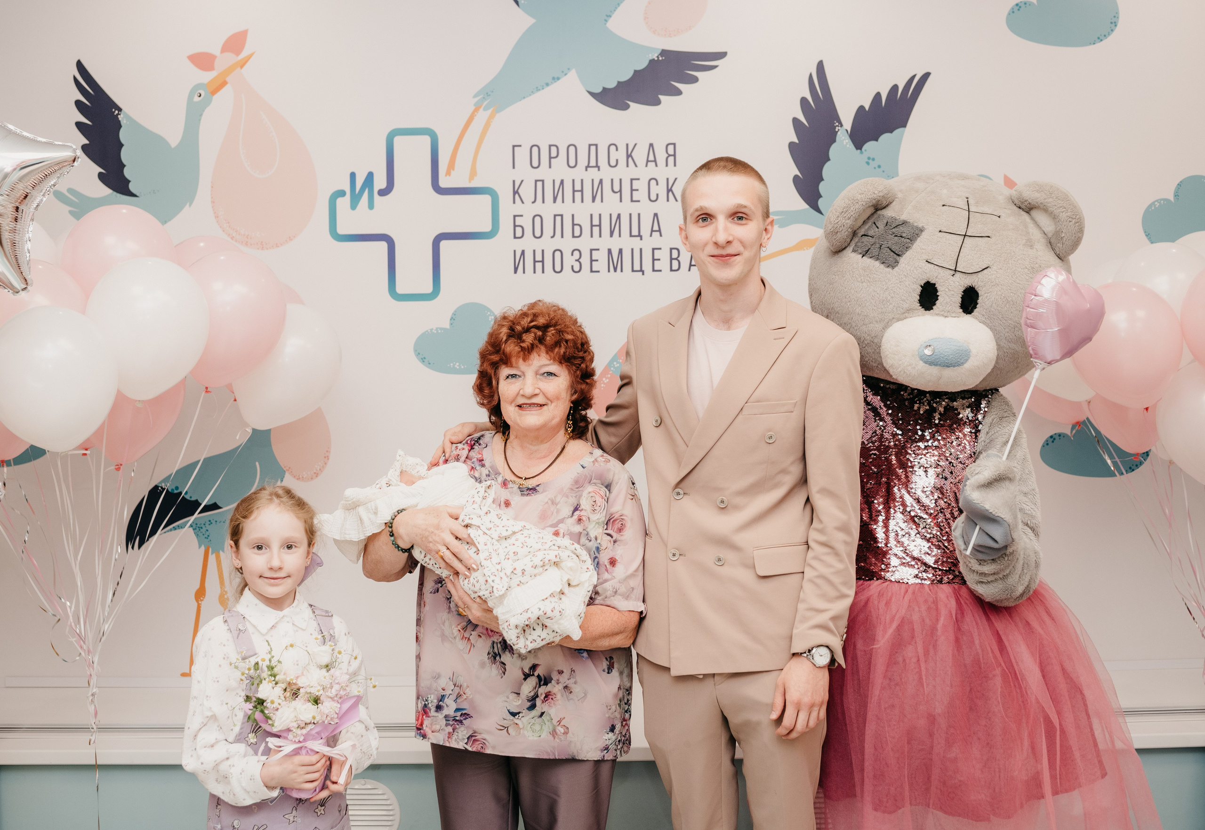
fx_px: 1314
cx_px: 570
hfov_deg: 49.2
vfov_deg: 35.0
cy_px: 391
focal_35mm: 39
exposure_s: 1/160
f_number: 4
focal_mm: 35
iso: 400
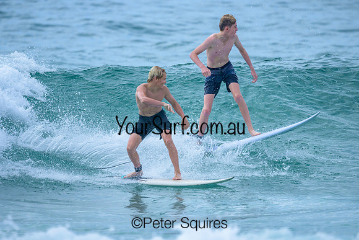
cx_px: 155
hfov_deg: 1.9
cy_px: 97
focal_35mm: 1073
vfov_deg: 1.3
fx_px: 10702
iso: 450
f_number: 6.3
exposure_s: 1/3200
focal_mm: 800
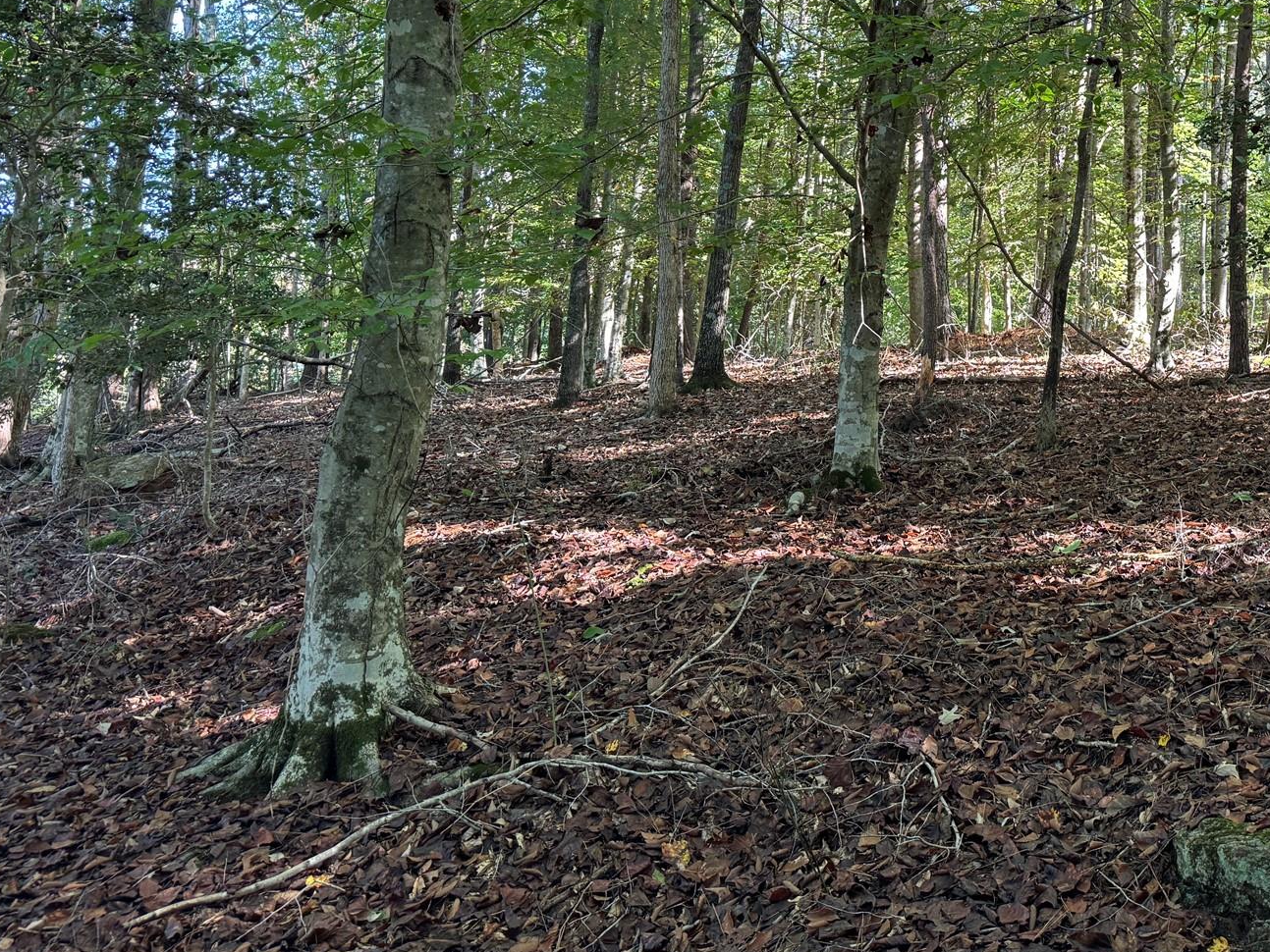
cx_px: 981
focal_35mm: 38
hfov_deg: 46.8
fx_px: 1394
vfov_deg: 37.0
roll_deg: -3.6
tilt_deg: +7.8
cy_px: 268
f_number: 1.78
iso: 160
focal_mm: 6.76
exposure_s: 1/121
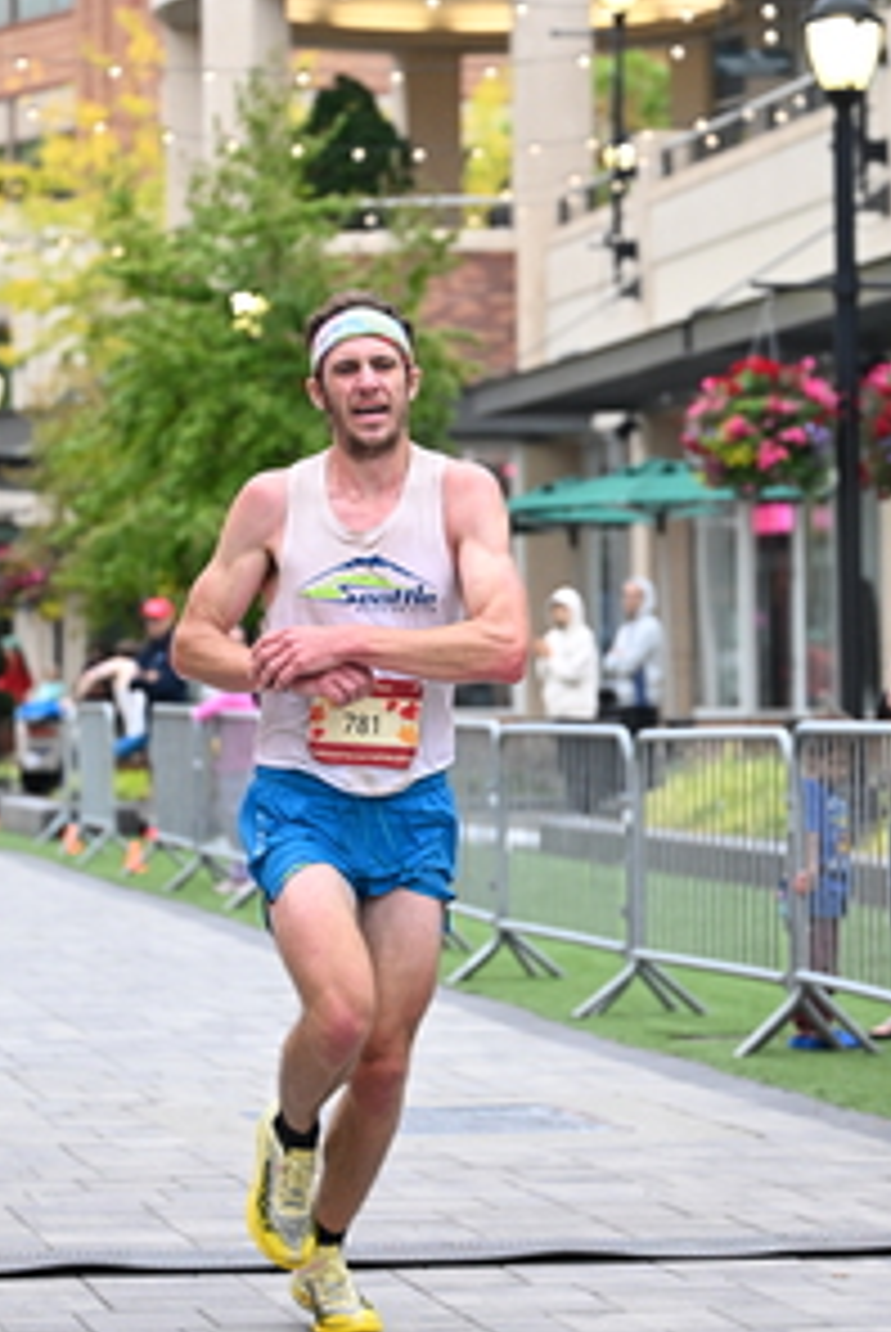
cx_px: 542
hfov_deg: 10.6
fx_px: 4815
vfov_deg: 15.7
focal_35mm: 130
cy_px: 572
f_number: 2.8
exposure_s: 1/800
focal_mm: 70
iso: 1600
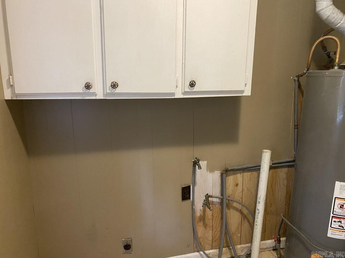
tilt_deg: -12.3
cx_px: 172
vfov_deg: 53.1
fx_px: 259
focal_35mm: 26
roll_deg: -0.3
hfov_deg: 67.3
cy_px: 129
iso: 400
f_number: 1.8
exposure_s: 1/60
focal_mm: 4.25
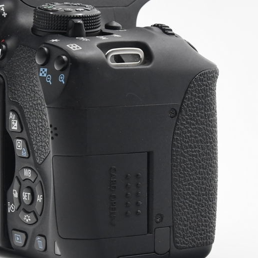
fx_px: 1619
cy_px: 133
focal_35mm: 192
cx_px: 35
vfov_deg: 9.1
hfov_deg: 9.1
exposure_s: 1/100
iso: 1600
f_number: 8
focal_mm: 52
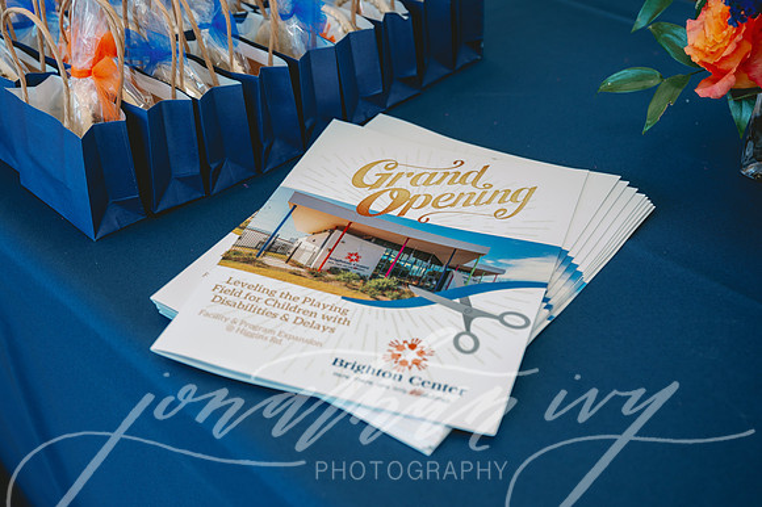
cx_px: 381
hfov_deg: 45.5
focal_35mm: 43
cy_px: 254
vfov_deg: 31.2
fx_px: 910
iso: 500
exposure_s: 1/125
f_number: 4.5
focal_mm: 43
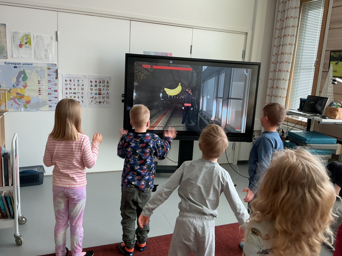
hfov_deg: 60.0
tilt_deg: -11.3
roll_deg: -4.8
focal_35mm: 30
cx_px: 173
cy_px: 126
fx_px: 296
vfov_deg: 46.8
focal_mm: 3
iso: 40
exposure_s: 1/60
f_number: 1.8
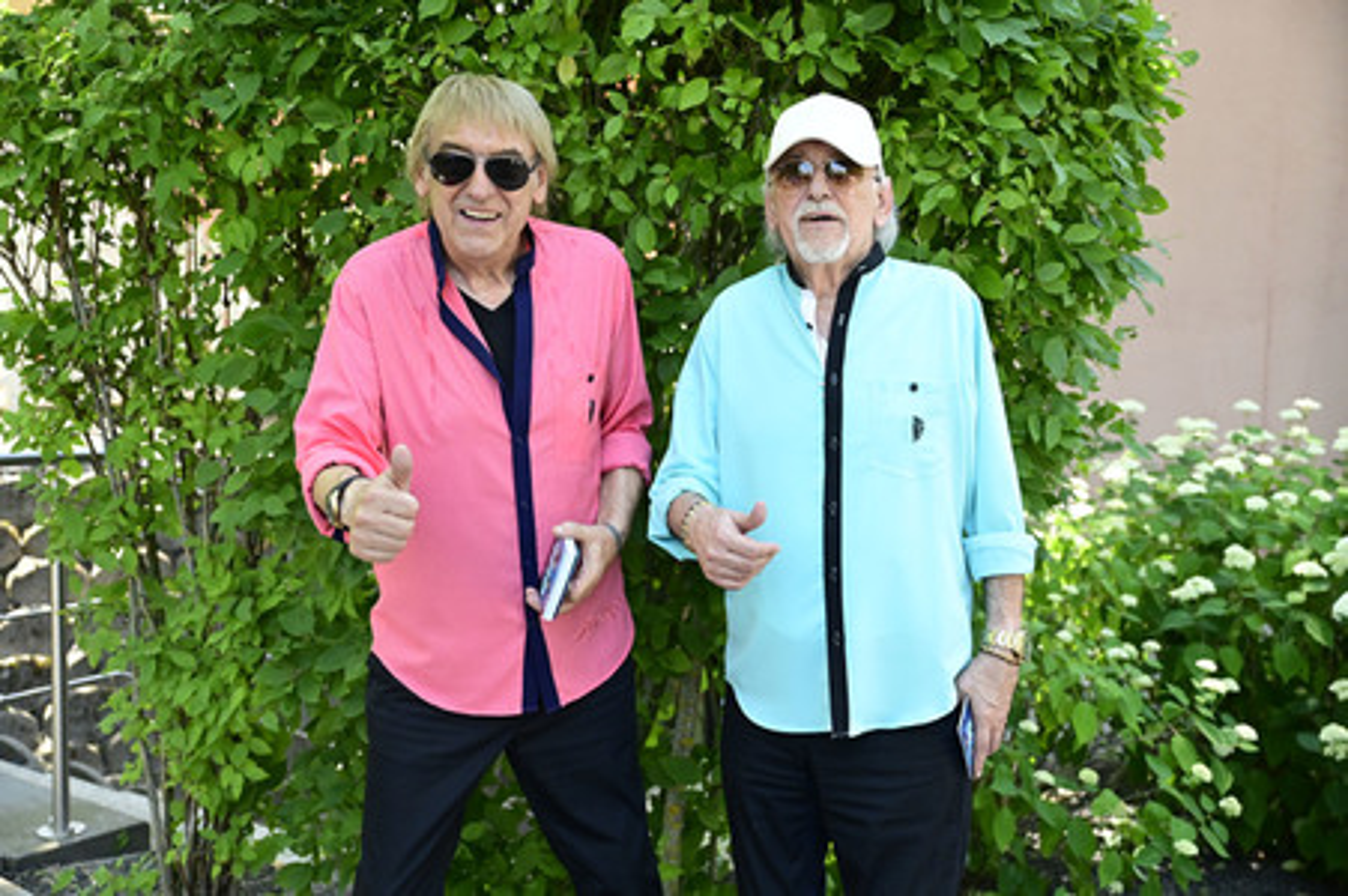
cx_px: 674
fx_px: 1347
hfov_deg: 53.2
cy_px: 448
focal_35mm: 36
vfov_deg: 36.8
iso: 4000
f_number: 2.8
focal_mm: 36
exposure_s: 1/5000
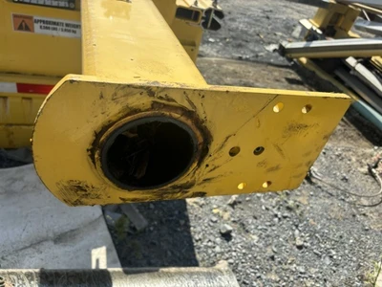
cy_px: 144
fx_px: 287
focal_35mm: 26
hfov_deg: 67.3
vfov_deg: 53.1
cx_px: 191
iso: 50
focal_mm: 5.96
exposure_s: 1/2242
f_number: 1.6
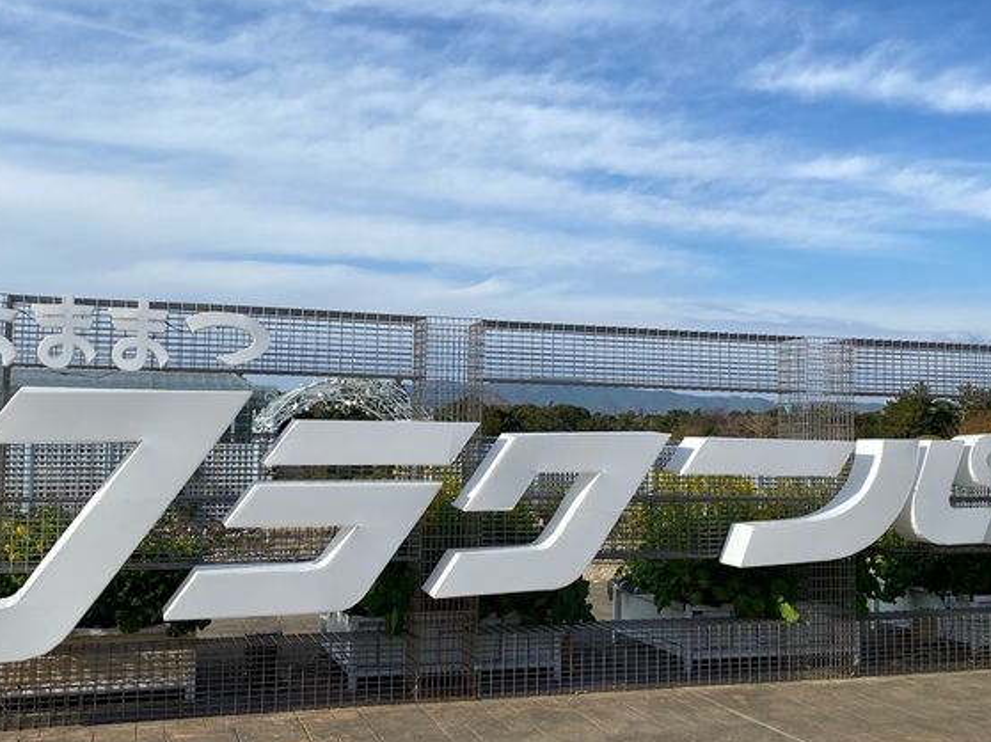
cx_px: 512
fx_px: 1087
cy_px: 395
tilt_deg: +2.1
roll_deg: +0.1
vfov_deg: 37.7
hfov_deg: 49.0
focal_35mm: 38
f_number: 1.8
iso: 32
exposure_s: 1/3205
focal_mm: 4.25
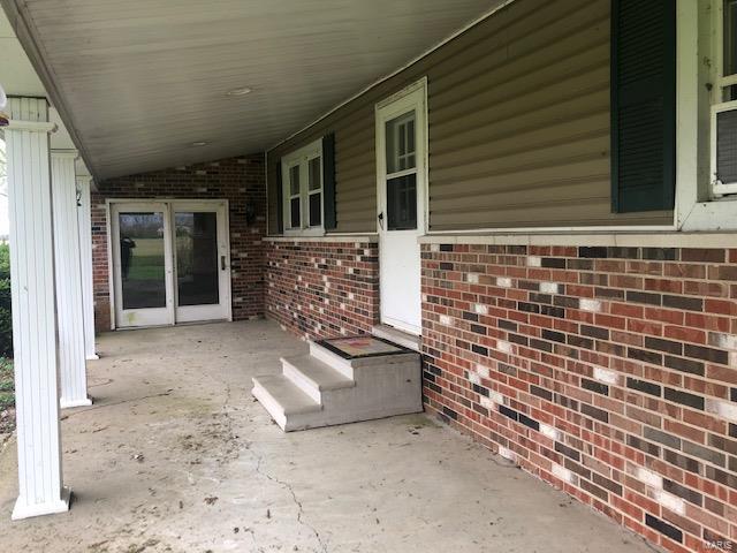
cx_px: 368
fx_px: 596
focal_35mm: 28
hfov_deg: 63.4
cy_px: 276
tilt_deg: -5.3
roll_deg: +0.1
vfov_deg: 49.7
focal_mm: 3.99
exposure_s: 1/165
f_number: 1.8
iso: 20
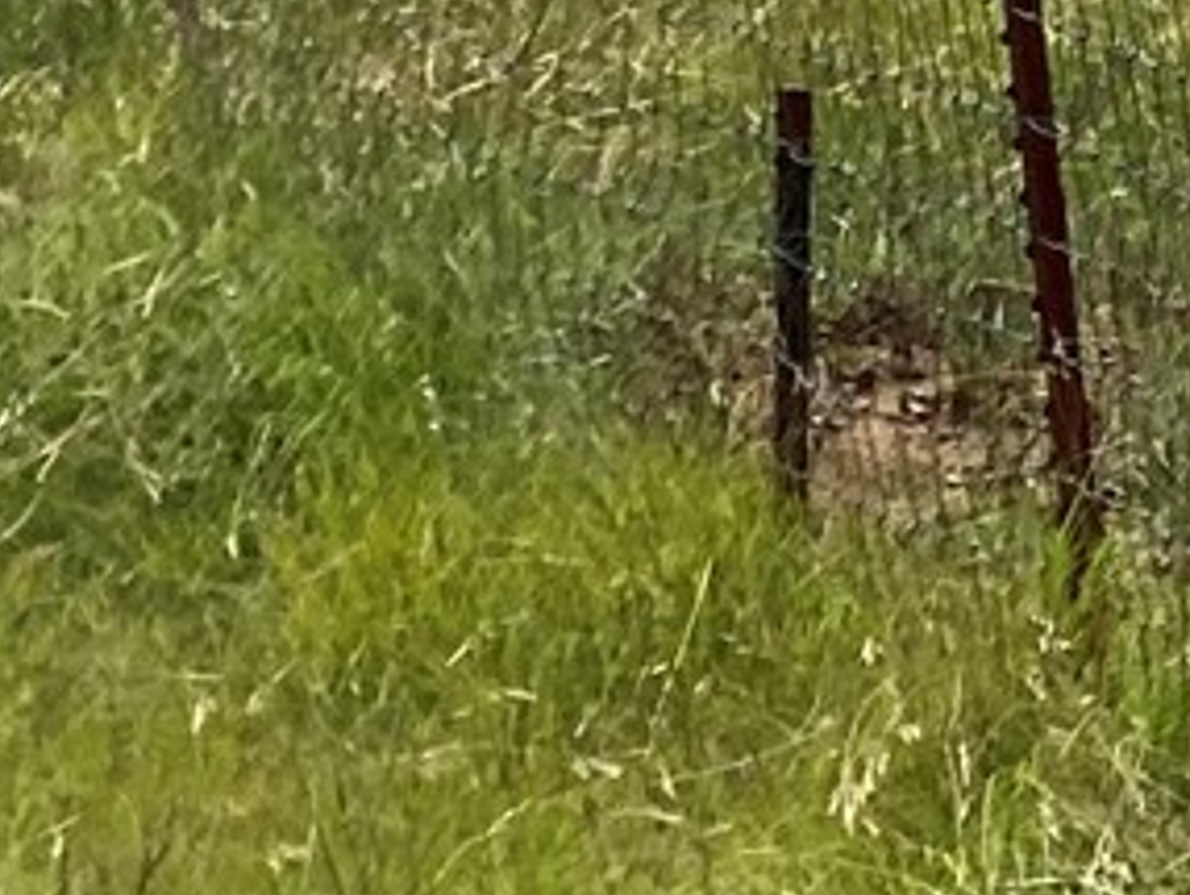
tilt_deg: +10.7
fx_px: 12008
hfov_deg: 5.5
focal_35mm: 349
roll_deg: +3.7
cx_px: 2721
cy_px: -1703
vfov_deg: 4.1
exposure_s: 1/3984
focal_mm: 6
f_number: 2
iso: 20
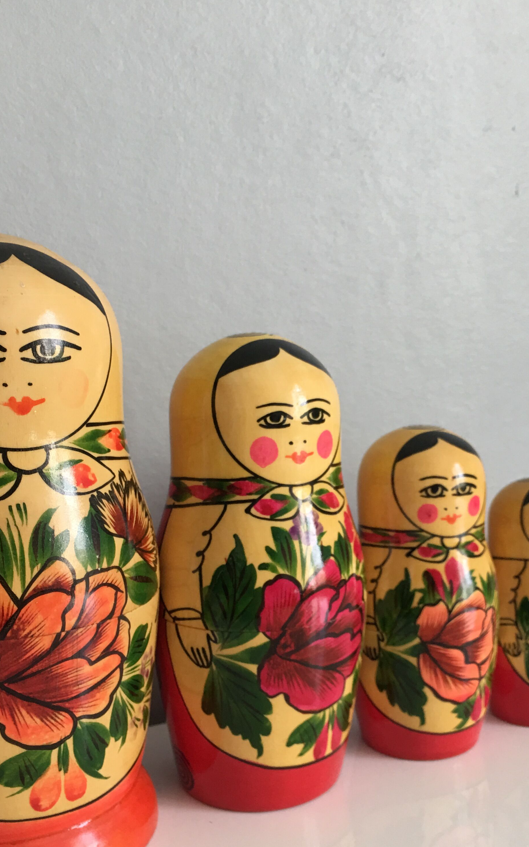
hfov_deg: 30.4
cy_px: 492
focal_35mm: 42
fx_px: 969
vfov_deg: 47.0
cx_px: 322
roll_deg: +0.4
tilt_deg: -10.3
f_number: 2.2
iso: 32
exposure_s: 1/33
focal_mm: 4.15
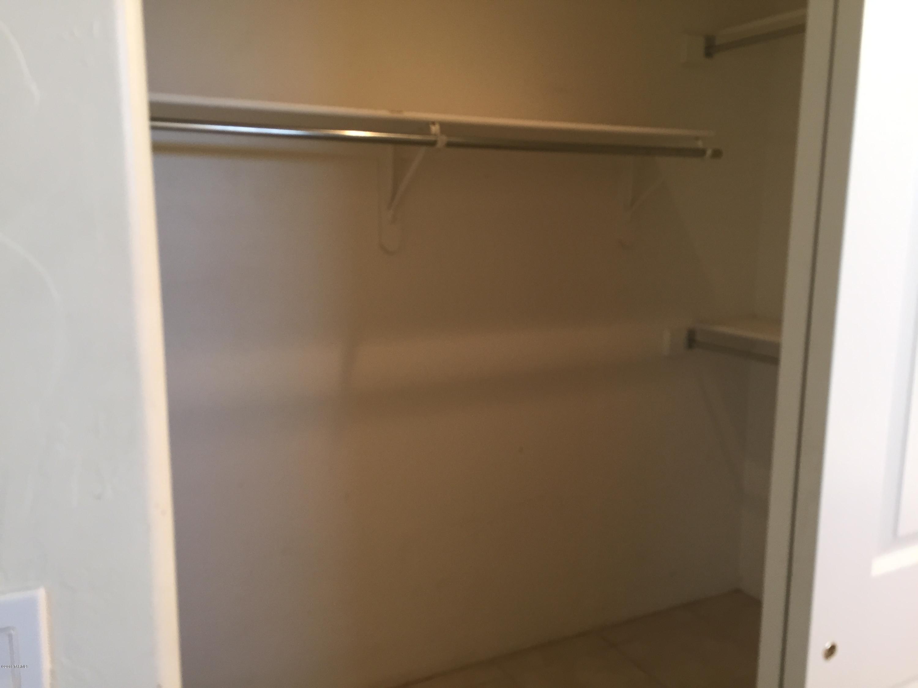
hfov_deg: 61.7
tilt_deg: -10.1
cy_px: 344
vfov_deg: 48.2
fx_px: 769
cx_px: 459
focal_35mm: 29
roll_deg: -1.0
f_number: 2.2
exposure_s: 1/30
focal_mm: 4.15
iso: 100
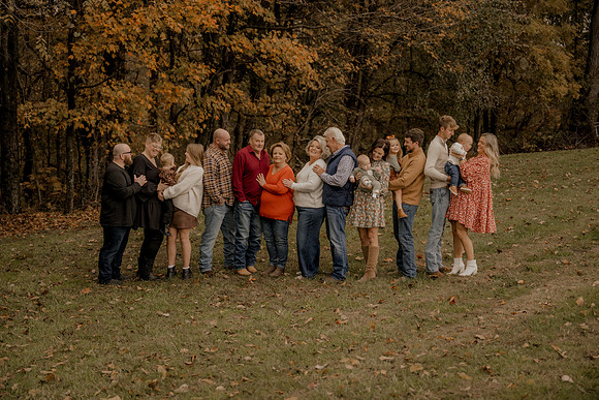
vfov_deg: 25.1
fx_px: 899
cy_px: 200
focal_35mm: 54
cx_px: 300
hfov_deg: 36.9
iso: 250
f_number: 2.8
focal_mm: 54
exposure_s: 1/125
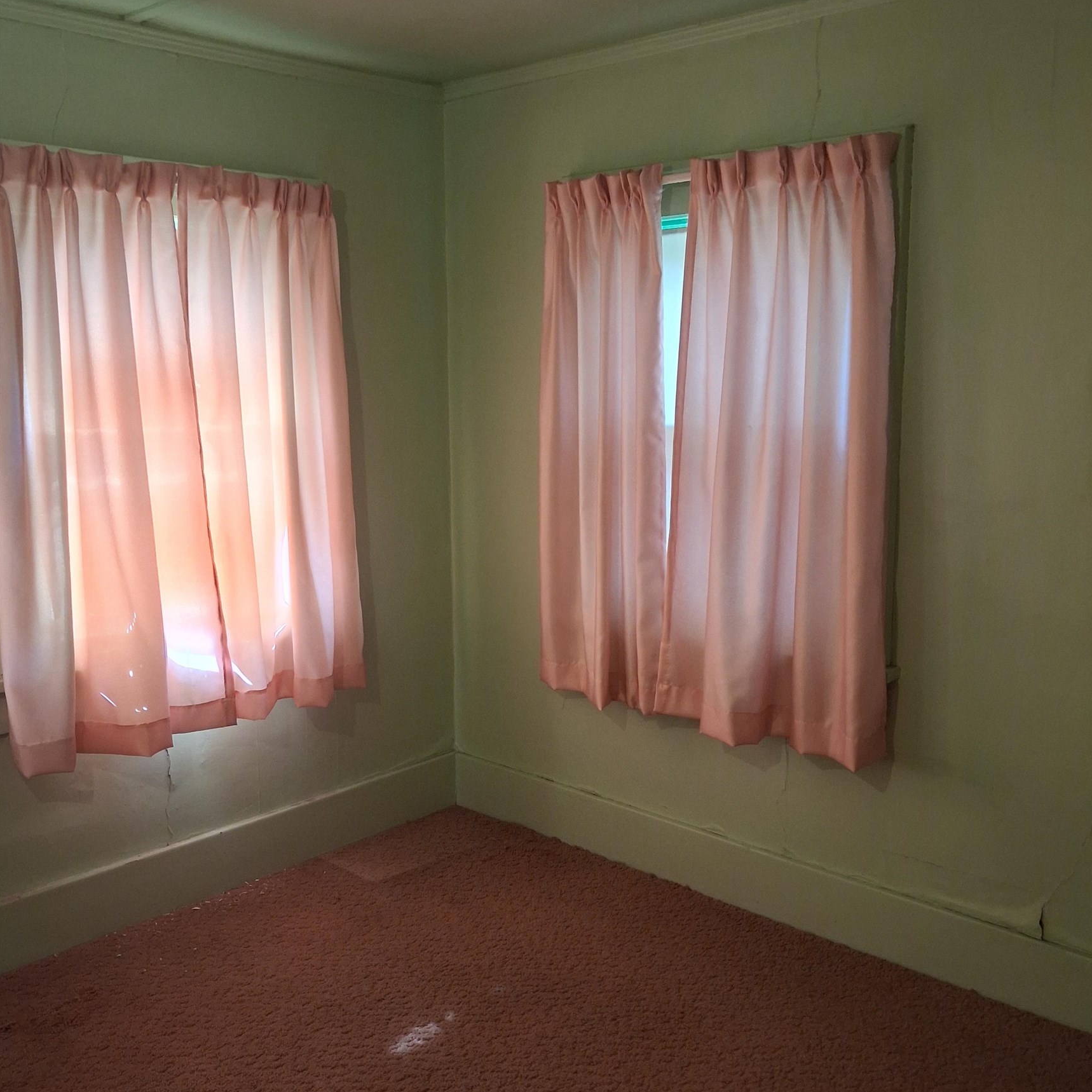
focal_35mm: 32
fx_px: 1142
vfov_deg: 51.1
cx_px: 547
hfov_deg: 51.1
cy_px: 567
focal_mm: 4
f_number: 1.8
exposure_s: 1/50
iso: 250
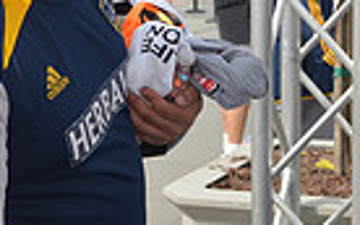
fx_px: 1216
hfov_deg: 16.7
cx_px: 290
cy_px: 67
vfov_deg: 10.5
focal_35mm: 124
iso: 200
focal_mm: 29
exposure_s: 1/800
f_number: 5.6
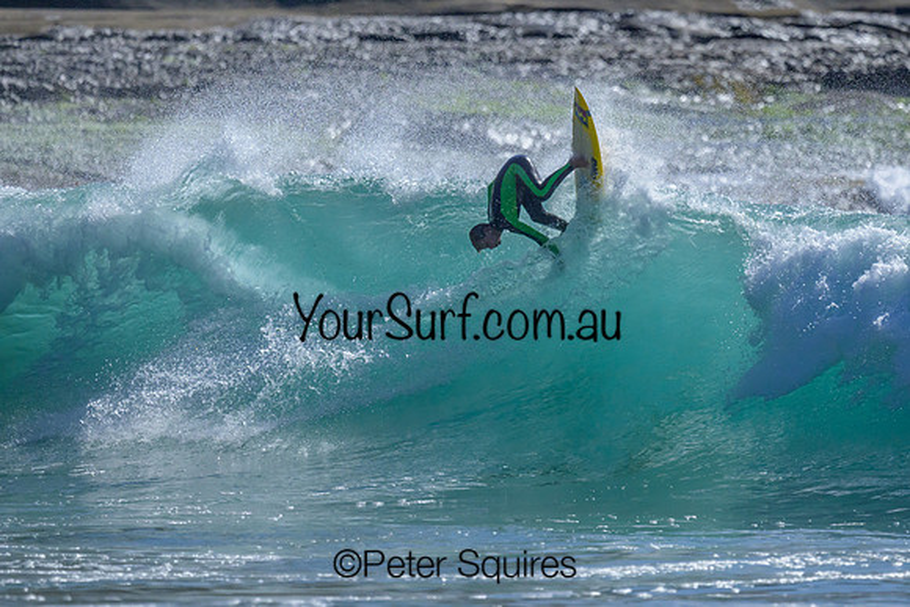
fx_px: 27358
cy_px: 247
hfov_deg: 1.9
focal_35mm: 1082
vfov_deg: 1.3
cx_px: 615
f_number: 6.3
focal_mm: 800
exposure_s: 1/2000
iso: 1600
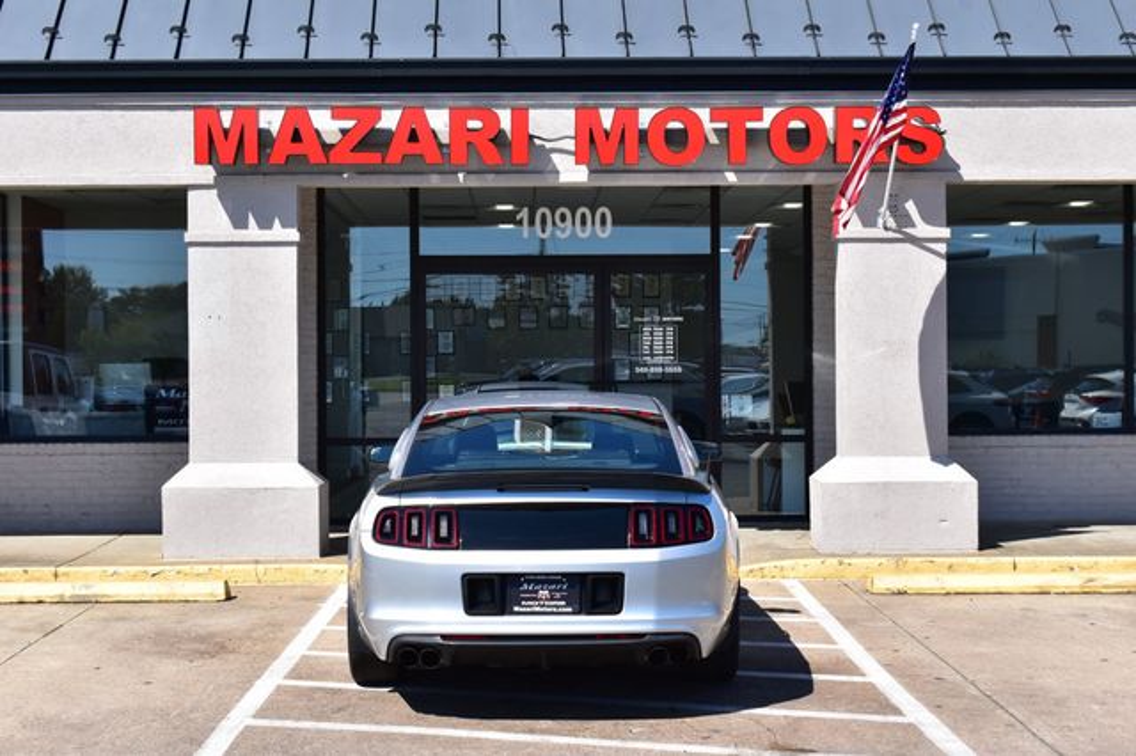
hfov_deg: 35.1
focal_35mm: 57
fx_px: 1798
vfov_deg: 23.8
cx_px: 568
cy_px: 378
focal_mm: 38
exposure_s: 1/500
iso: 400
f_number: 11
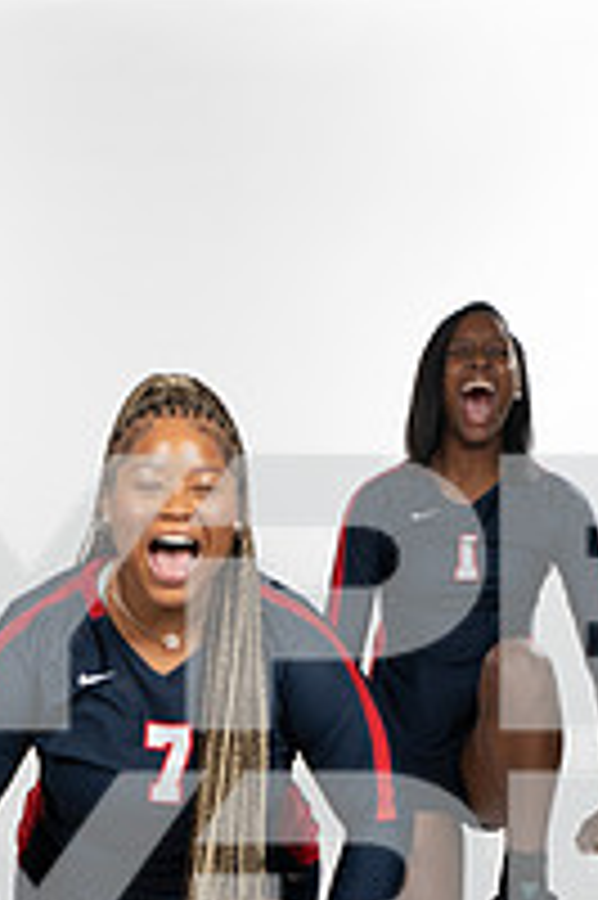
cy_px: 914
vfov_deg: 20.0
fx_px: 2471
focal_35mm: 99
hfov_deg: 13.7
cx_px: 144
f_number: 5.6
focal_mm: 44
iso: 200
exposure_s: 1/250
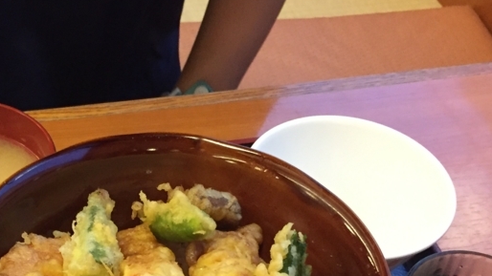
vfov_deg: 18.8
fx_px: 822
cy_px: 251
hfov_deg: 32.7
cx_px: 121
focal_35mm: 63
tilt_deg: -48.8
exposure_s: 1/20
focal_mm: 4.15
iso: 250
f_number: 2.2
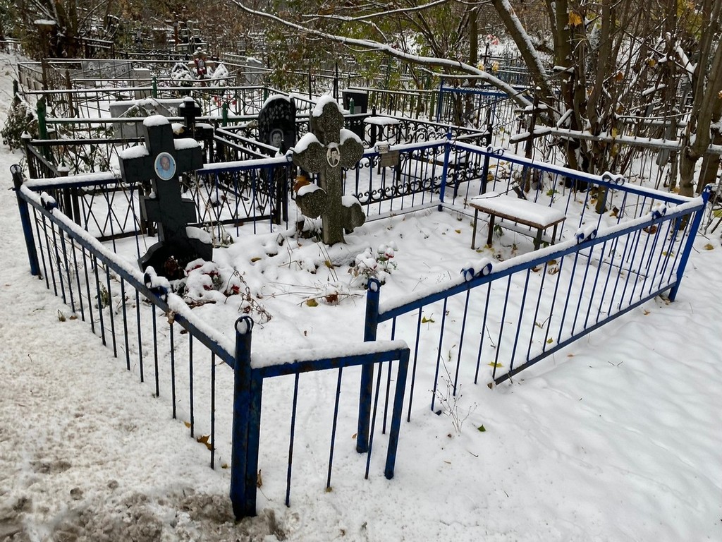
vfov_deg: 53.1
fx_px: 542
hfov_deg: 67.3
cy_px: 271
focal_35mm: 26
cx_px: 361
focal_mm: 4.25
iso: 32
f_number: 1.8
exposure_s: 1/122
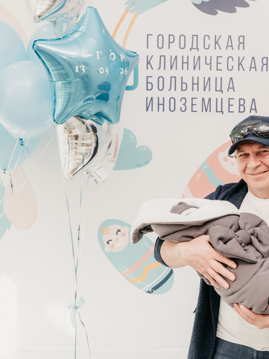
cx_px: 245
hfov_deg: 27.5
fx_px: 528
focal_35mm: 51
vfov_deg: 37.5
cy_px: 181
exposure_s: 1/160
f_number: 4
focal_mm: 35
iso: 320
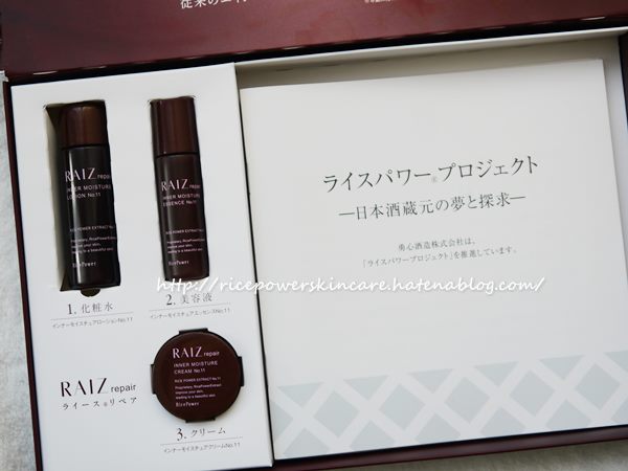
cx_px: 314
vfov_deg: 25.2
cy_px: 236
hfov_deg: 33.2
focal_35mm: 58
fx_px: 1052
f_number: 4.9
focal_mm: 29
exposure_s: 1/60
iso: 200
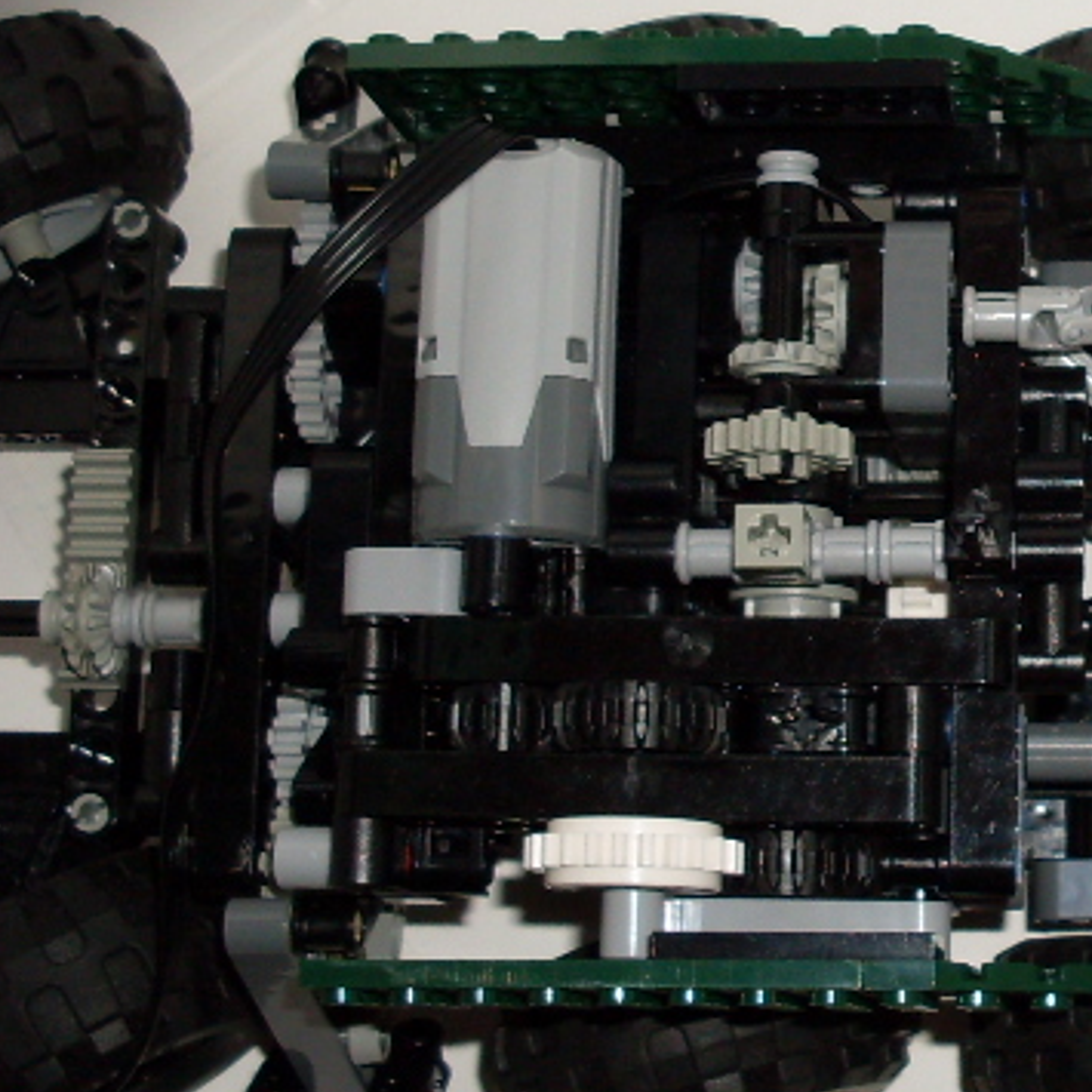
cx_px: 1200
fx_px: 3462
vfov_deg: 17.9
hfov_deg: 17.3
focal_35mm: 97
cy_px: 375
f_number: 2.8
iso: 100
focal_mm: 6.3
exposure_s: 1/45
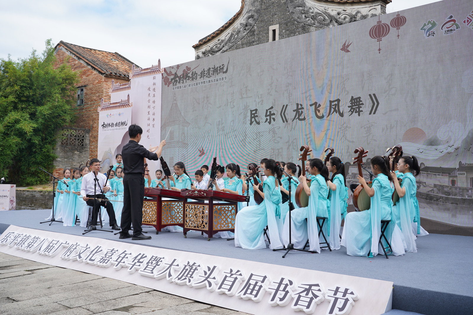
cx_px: 236
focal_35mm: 36
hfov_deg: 53.1
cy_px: 158
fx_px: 473
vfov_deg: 36.9
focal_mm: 36
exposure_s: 1/323
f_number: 5.6
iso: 100
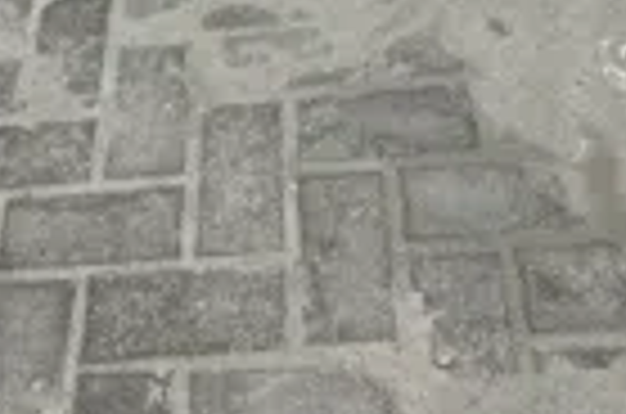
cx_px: 221
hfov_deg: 25.9
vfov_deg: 15.3
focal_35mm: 78
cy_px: -310
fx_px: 1353
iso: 50
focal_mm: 5.7
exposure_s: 1/2915
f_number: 1.5
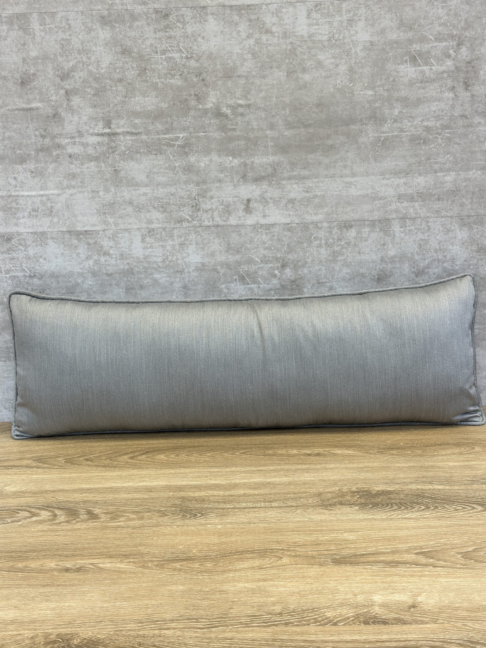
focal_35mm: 48
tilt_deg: -13.2
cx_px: 243
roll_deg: +2.2
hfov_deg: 30.3
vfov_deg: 39.7
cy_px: 324
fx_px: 899
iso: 64
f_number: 1.78
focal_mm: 6.86
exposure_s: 1/120
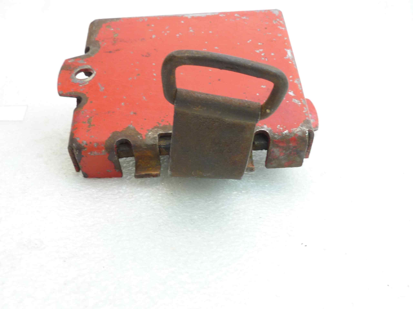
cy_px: 154
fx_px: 453
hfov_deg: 49.0
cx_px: 206
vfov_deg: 37.7
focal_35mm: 38
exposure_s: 1/13
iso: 80
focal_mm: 4.4
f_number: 3.3
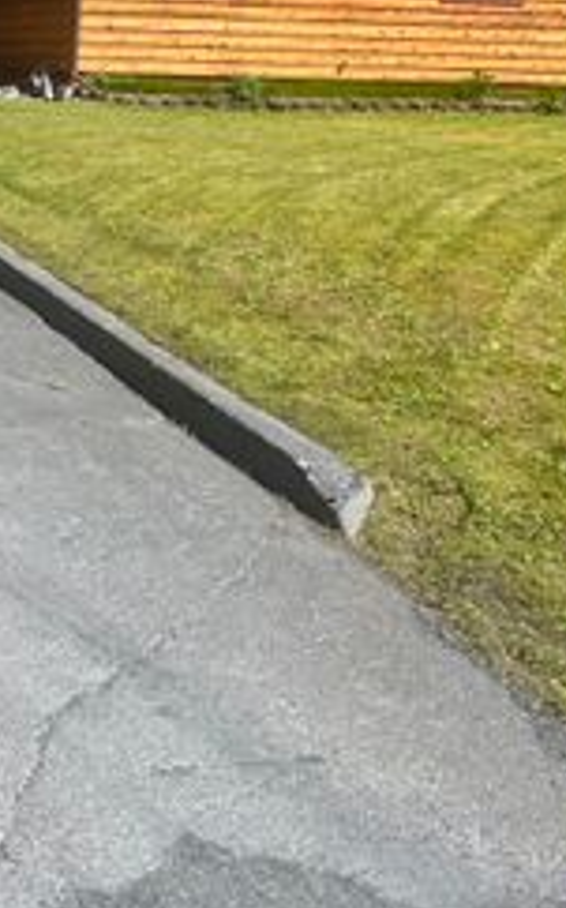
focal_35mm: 57
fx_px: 1408
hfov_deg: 20.1
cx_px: -240
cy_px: 253
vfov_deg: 35.1
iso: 50
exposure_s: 1/3521
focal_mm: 5.1
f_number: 1.6
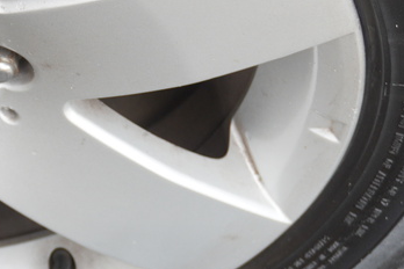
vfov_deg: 9.4
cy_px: 44
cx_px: -110
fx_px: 1627
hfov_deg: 13.7
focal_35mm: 145
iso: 200
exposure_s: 1/50
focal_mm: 28
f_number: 4.5
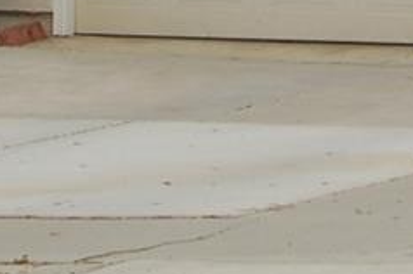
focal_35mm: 397
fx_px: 4548
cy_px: -514
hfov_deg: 5.2
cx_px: 321
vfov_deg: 3.4
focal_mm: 42
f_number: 9
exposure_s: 1/320
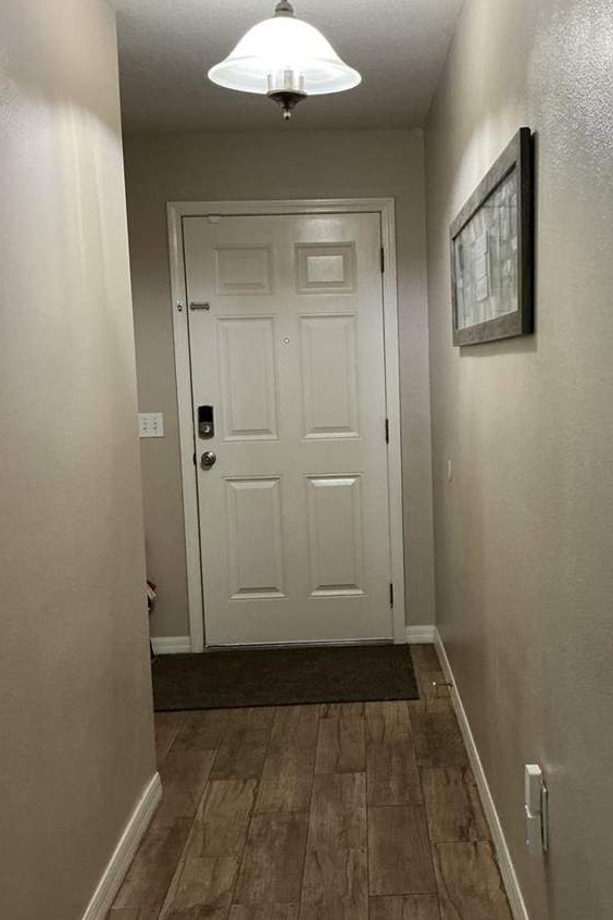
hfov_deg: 34.9
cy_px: 468
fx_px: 971
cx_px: 376
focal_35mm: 38
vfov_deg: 50.7
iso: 200
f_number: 1.8
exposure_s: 1/60
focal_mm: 3
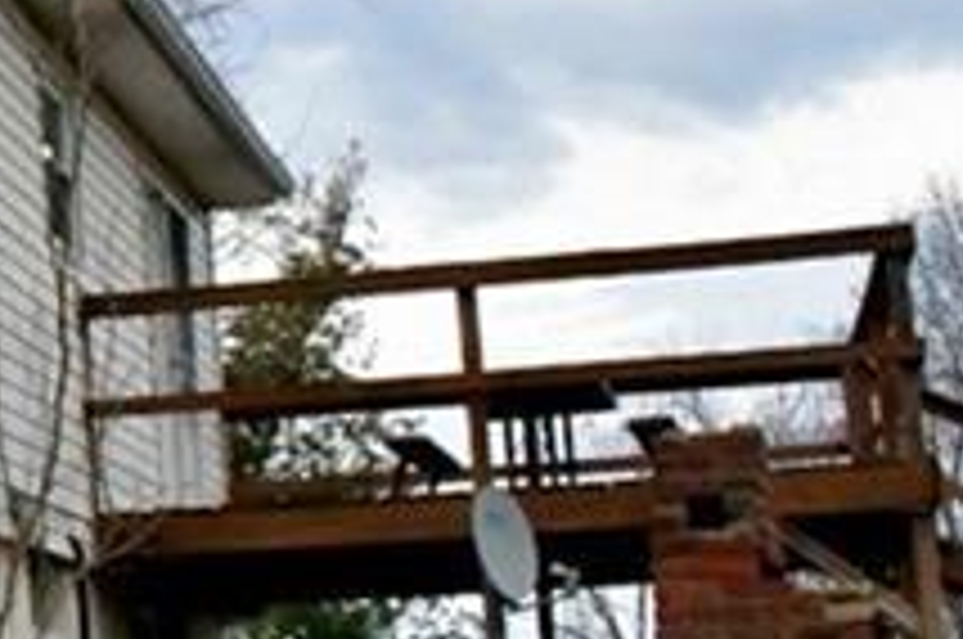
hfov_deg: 15.5
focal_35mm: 115
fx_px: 3072
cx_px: -738
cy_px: 252
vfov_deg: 11.9
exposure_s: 1/250
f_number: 13
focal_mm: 16
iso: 10000
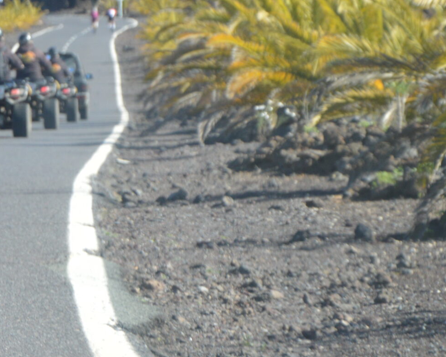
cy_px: 116
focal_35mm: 296
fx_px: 3908
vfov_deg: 5.2
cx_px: -45
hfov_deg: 6.5
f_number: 6.3
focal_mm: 80
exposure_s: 1/640
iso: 400
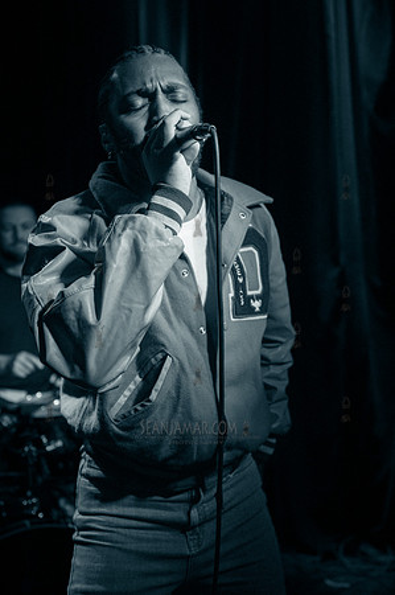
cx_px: 198
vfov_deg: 41.2
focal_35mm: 48
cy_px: 298
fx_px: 792
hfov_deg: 28.0
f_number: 3.5
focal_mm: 48
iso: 12800
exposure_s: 1/320
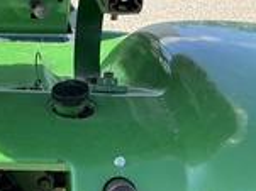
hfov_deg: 24.3
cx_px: 3
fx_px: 569
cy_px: 252
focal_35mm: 77
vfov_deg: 17.8
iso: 25
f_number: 1.8
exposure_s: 1/409
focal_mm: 3
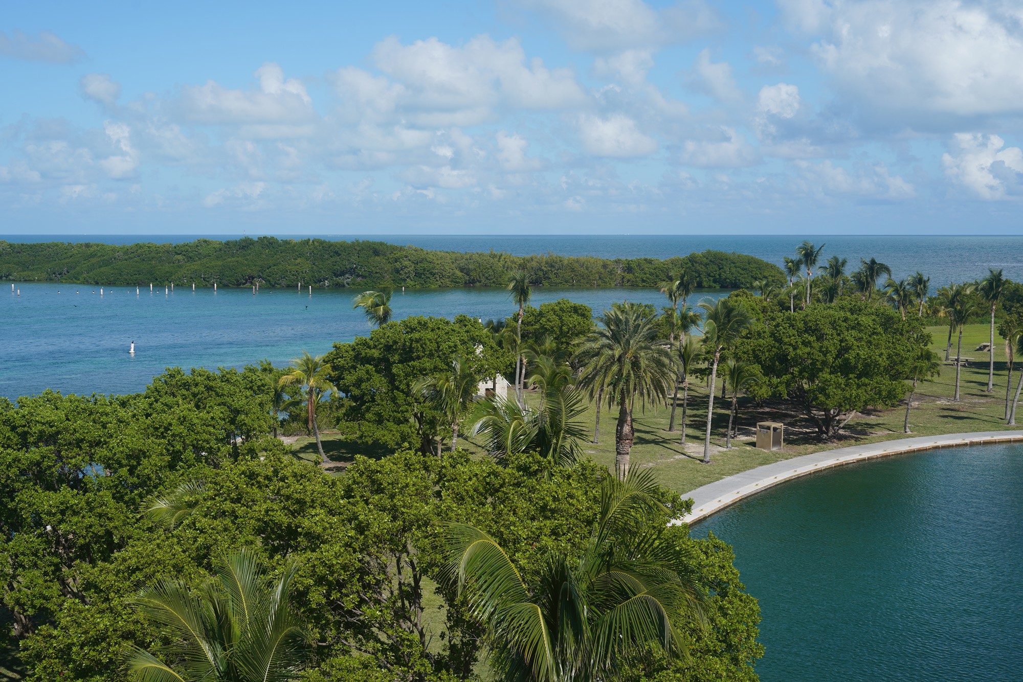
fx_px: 1336
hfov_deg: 41.9
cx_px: 512
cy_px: 341
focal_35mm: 47
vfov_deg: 28.7
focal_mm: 47
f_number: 9
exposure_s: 1/320
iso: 100
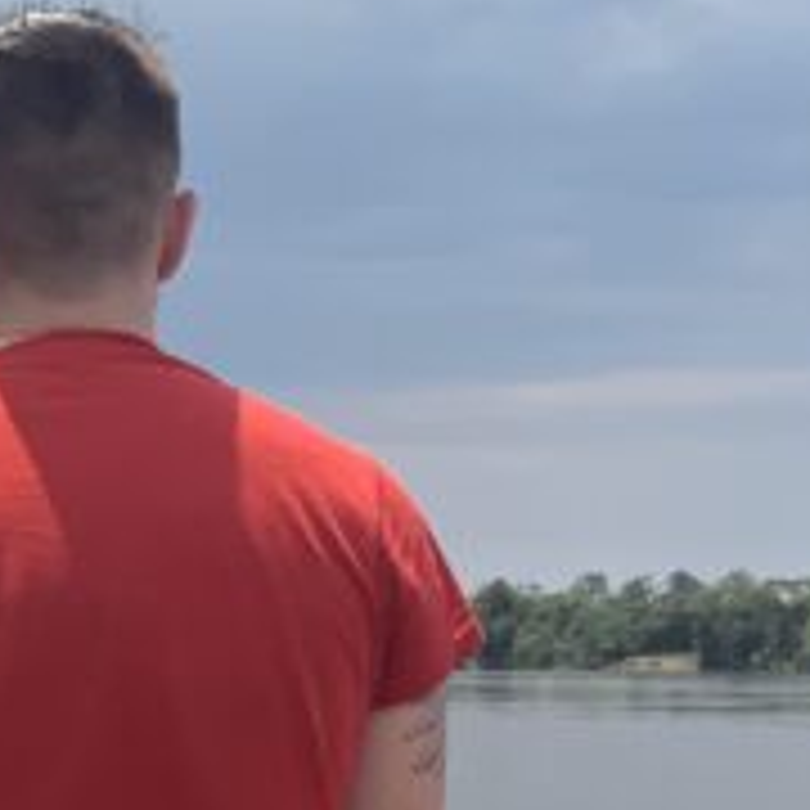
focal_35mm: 146
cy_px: 891
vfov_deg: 11.8
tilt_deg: -3.6
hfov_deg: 11.9
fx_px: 3865
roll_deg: -1.1
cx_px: 86
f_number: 1.8
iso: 16
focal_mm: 3
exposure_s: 1/2227
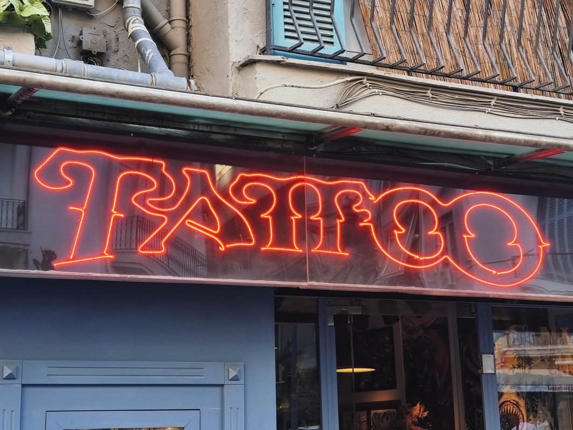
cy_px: 215
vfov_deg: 24.4
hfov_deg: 32.2
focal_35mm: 60
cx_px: 286
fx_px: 993
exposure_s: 1/130
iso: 50
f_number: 1.65
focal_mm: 6.18
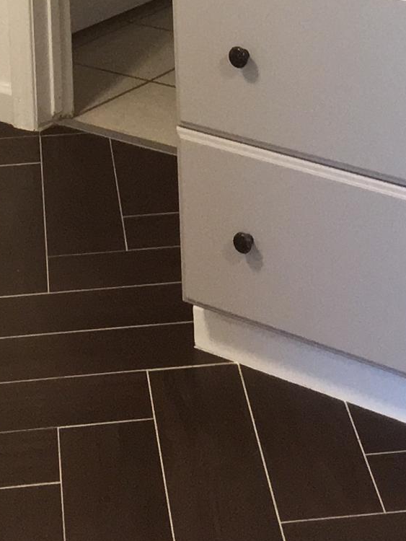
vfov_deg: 15.8
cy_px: -220
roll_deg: +1.1
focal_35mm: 116
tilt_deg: -10.1
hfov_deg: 12.8
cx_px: 229
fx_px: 1813
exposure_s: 1/30
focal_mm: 4.15
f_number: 2.2
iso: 100
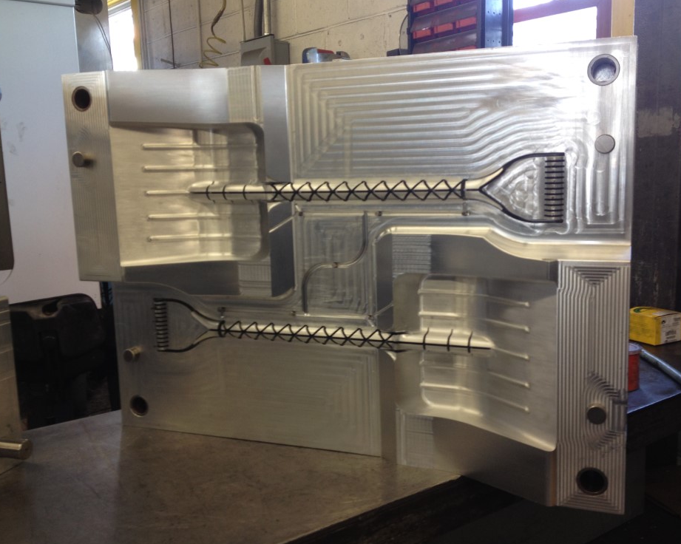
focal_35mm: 38
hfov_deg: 47.9
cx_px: 356
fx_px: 766
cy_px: 270
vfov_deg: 39.1
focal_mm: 4.28
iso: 64
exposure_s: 1/20
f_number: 2.4
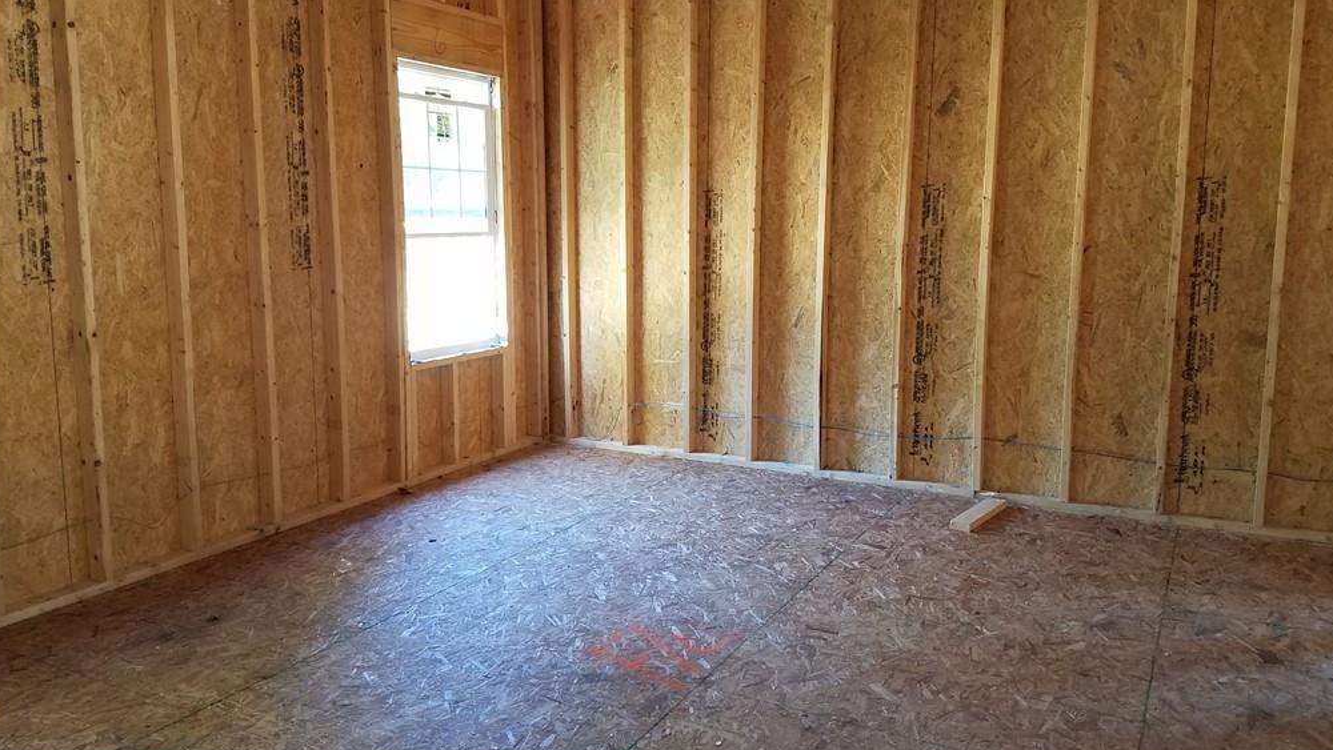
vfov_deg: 40.2
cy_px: 360
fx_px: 1025
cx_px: 670
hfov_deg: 66.1
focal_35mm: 29
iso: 160
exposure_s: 1/30
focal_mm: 4.2
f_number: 1.7
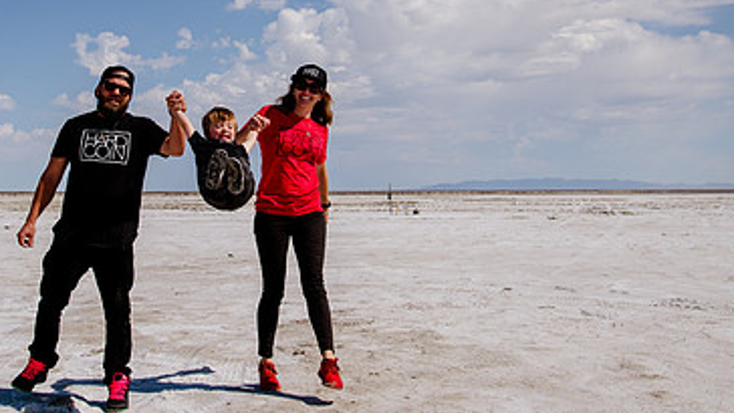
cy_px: 56
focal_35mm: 54
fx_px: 1051
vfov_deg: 21.8
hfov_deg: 38.2
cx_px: 262
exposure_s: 1/2000
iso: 160
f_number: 6.3
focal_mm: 32
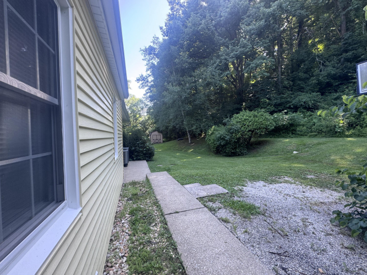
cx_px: 184
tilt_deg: -1.7
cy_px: 138
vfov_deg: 85.7
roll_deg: +1.7
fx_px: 148
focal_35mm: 14
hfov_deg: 102.1
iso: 50
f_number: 2.2
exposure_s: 1/99
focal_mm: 2.22
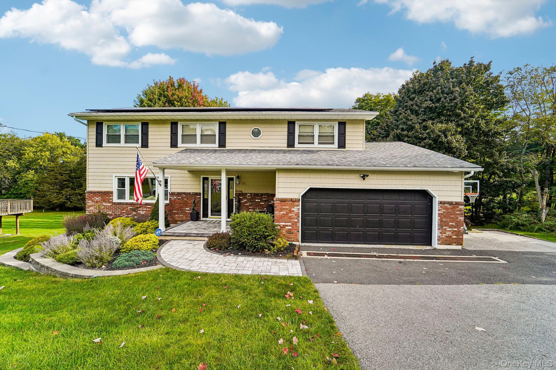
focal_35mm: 14
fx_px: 216
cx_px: 278
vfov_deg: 81.2
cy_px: 185
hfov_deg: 104.3
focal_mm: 14
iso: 400
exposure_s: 1/320
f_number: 8
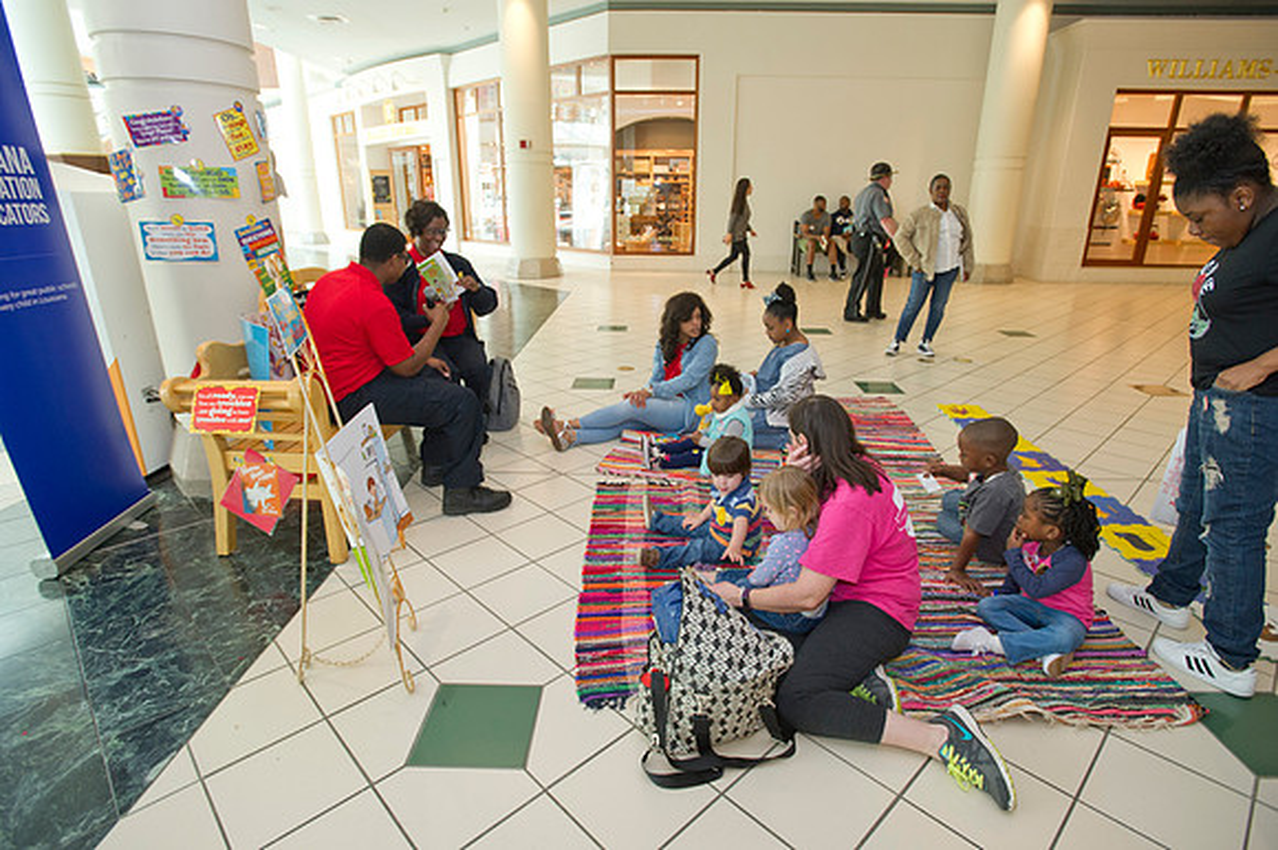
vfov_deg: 64.5
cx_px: 639
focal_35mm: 19
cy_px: 425
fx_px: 674
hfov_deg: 86.9
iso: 1250
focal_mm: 19
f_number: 3.5
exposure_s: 1/250
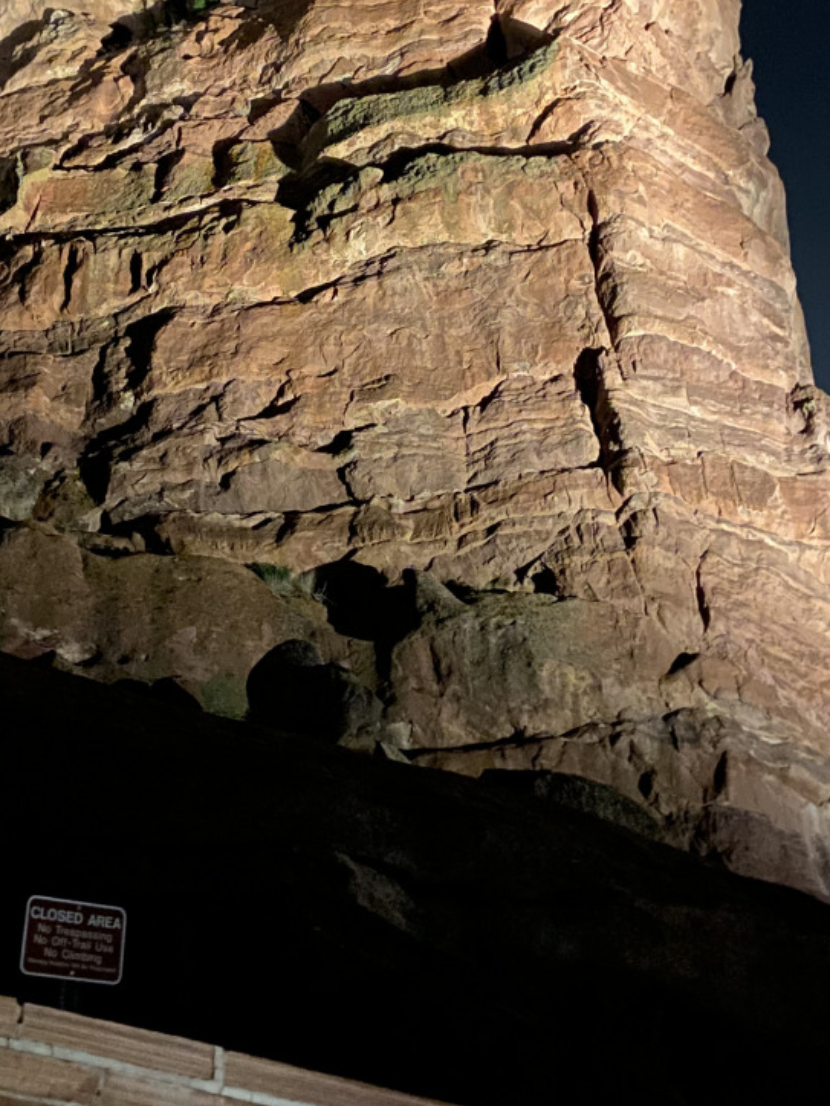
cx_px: 335
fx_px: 1567
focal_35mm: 49
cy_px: 348
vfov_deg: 38.4
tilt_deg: +33.9
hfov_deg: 29.6
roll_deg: +1.5
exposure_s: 1/4
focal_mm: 4.25
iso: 640
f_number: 1.8
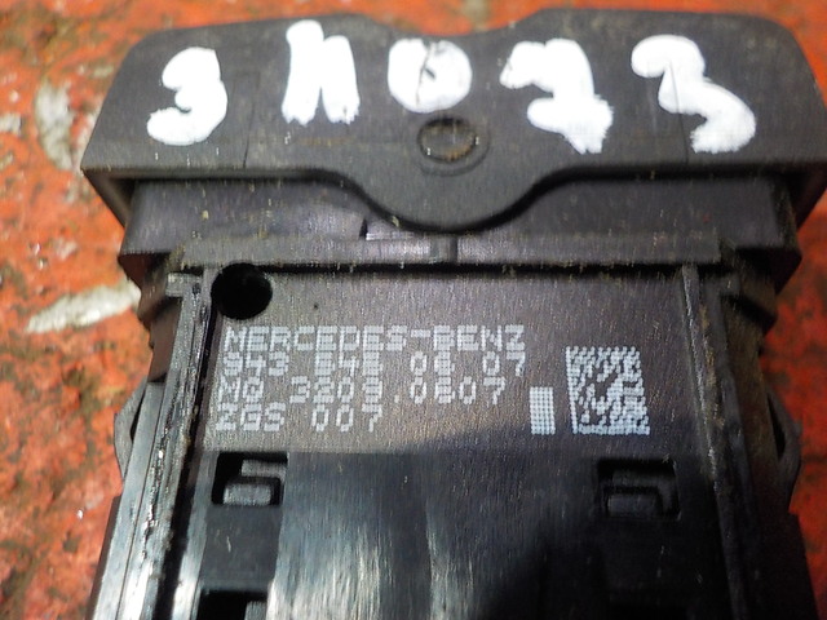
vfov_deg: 46.8
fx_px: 717
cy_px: 310
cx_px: 414
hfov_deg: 60.0
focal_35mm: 30
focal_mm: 4.1
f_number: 3.3
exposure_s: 1/13
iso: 400
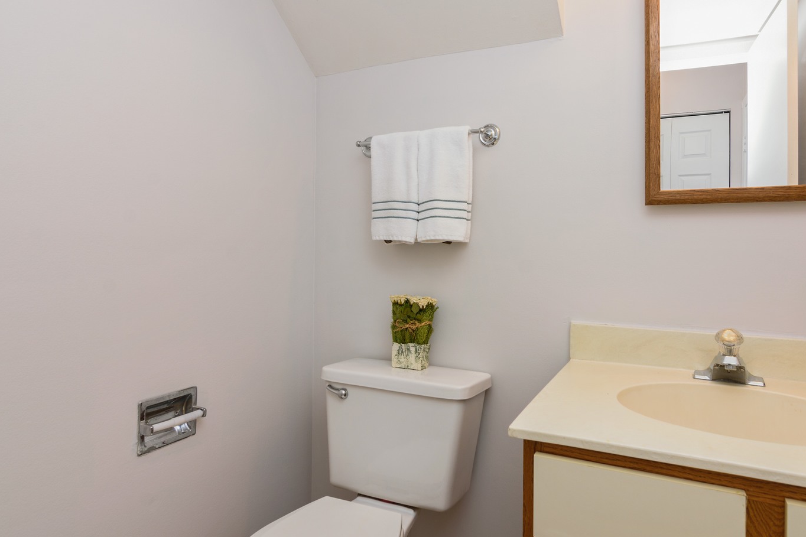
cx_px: 478
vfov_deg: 62.9
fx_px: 439
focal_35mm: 20
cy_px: 253
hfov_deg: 84.3
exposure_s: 1/13
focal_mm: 11
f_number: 8
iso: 200
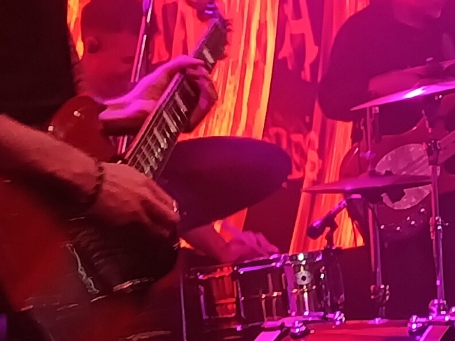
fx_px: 2130
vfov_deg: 9.0
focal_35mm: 162
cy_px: -132
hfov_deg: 12.0
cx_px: 465
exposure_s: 1/33.3
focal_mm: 4.71
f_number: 1.7
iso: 500
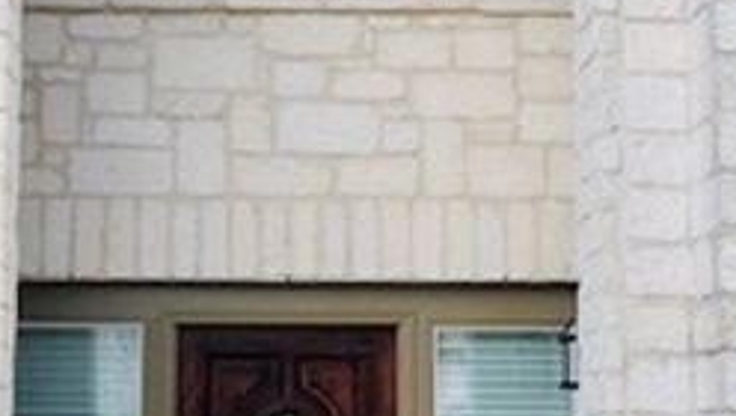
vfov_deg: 14.8
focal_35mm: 82
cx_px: 181
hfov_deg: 25.6
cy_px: 260
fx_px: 1602
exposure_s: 1/495
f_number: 1.8
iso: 20
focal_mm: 4
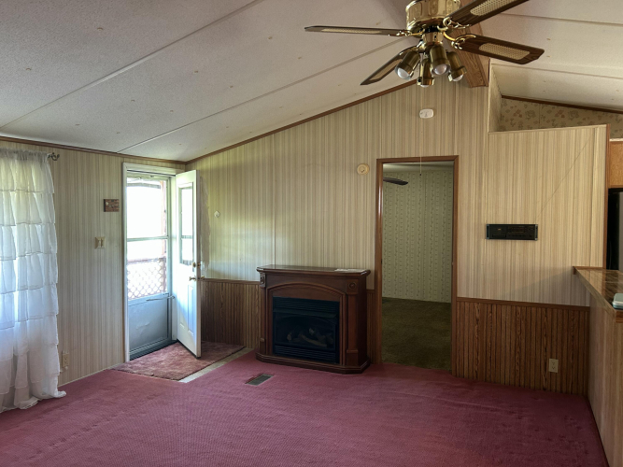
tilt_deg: -2.0
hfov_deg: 67.3
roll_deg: +0.6
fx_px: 468
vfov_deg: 53.0
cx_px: 312
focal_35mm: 26
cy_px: 234
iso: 200
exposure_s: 1/60
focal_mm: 5.7
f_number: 1.5
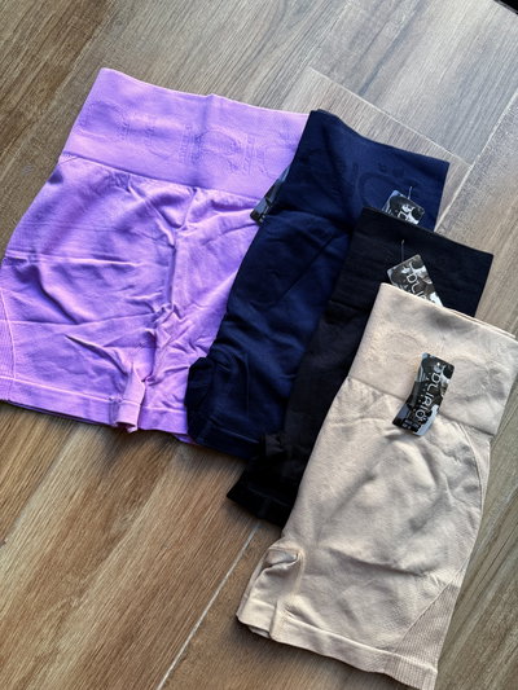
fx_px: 479
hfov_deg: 56.8
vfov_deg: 71.6
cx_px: 259
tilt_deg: -85.4
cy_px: 345
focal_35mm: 24
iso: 50
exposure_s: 1/125
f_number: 1.78
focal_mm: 6.76
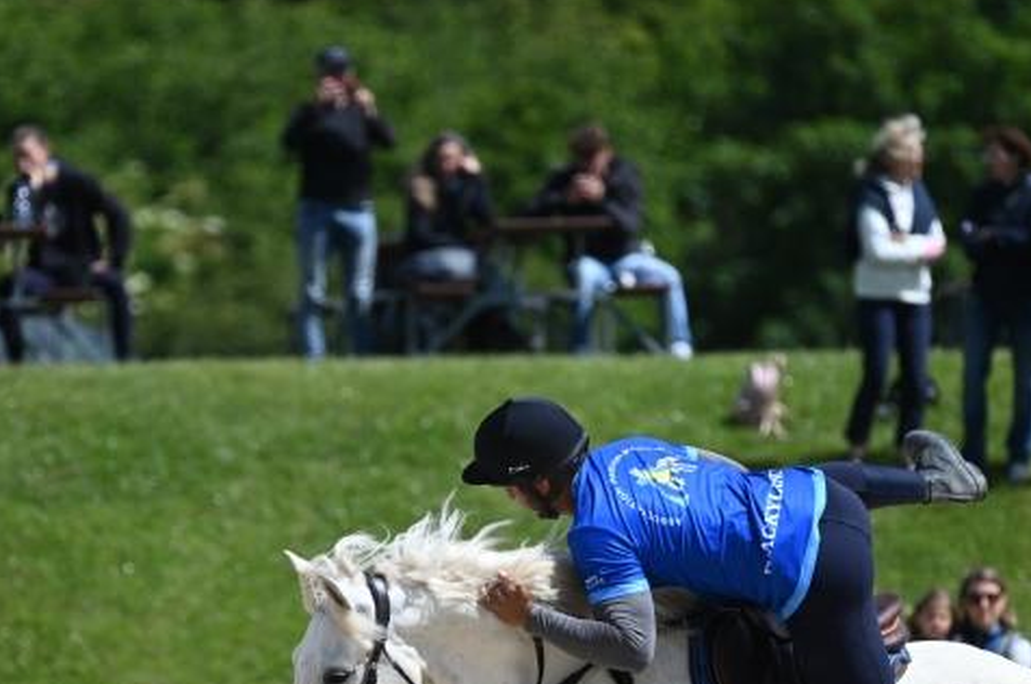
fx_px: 16359
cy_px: 530
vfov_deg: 2.4
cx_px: 429
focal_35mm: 572
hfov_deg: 3.6
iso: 200
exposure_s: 1/1250
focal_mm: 340
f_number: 5.3
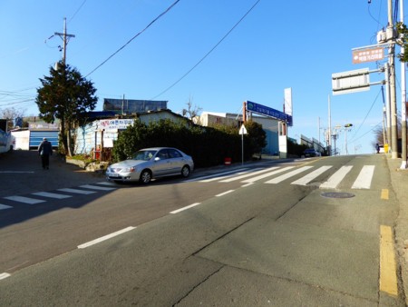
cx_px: 204
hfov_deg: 71.6
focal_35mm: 24
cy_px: 154
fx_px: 283
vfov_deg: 56.9
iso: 100
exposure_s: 1/640
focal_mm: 4.3
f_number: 3.3
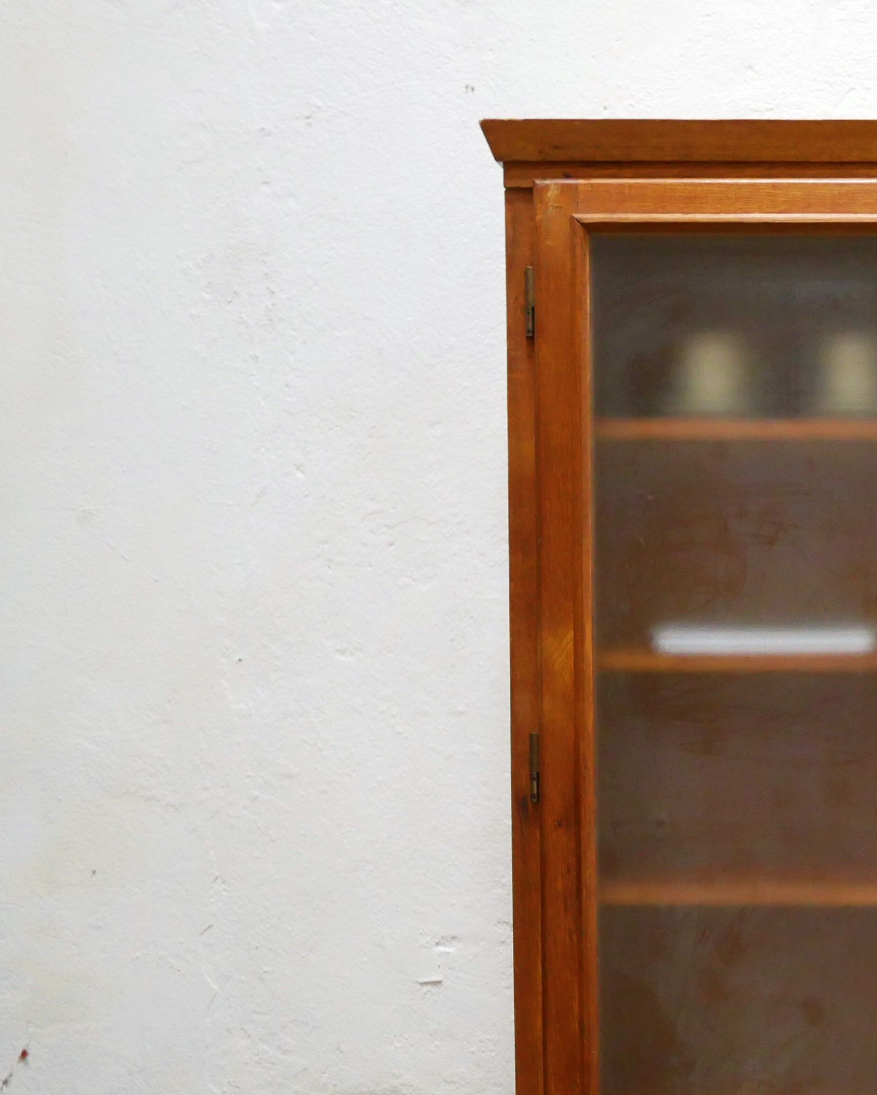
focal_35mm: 77
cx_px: 1022
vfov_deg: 24.5
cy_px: 787
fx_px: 2498
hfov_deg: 18.9
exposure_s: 1/60
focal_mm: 20
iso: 2000
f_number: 1.7
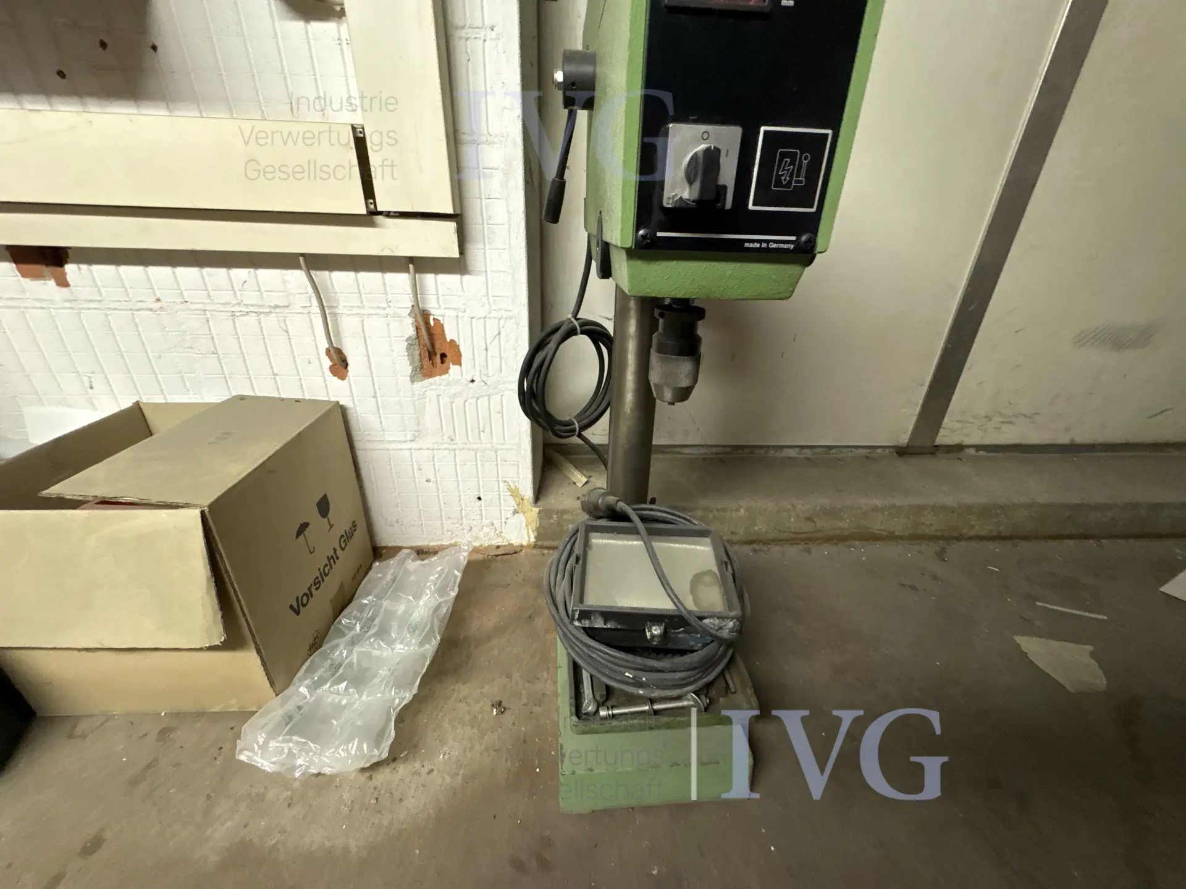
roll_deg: -2.1
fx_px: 480
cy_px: 444
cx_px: 593
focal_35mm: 14
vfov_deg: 85.7
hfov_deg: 102.1
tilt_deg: -25.6
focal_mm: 2.22
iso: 400
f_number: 2.2
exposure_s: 1/50
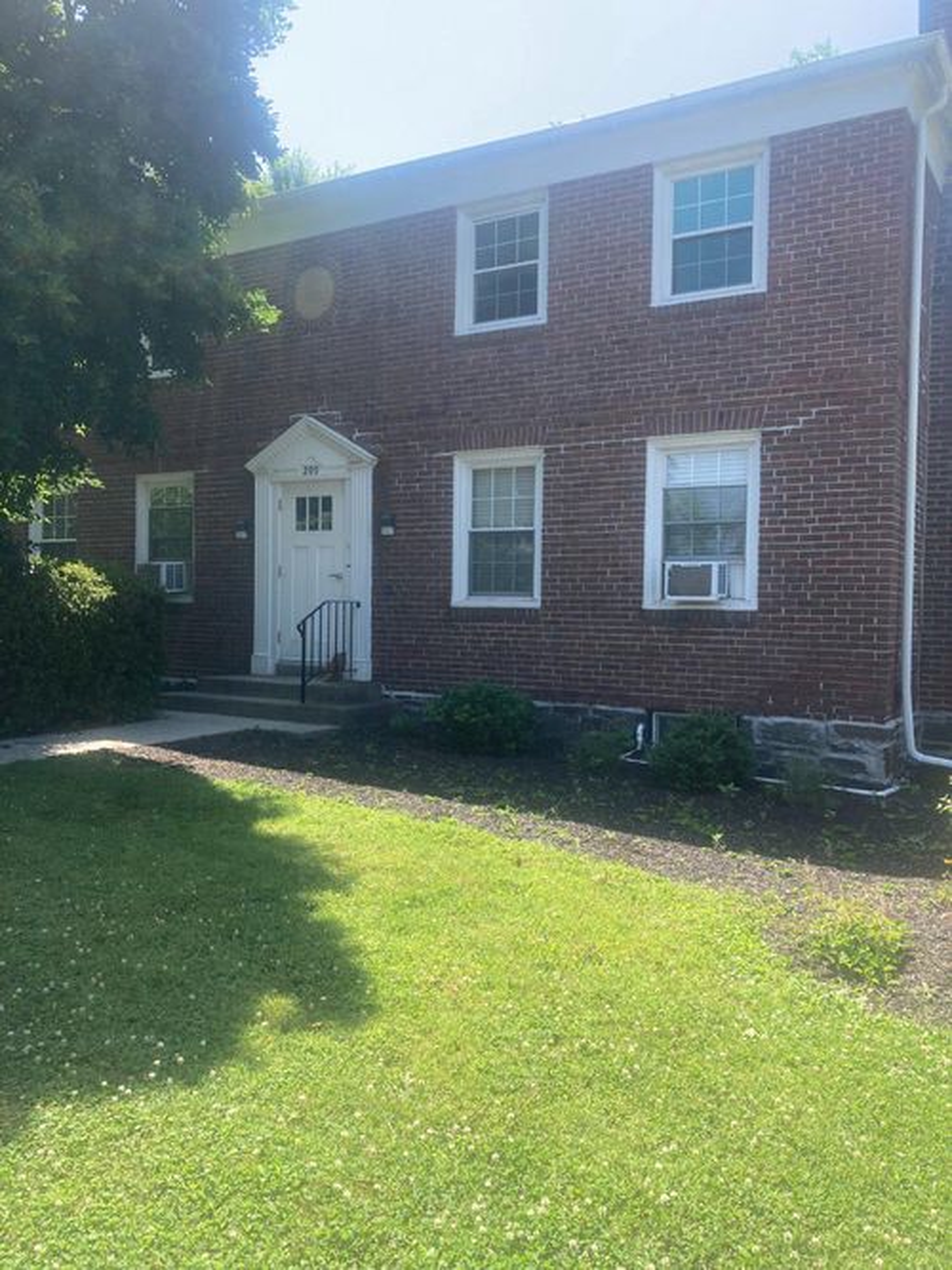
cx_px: 476
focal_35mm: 28
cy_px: 635
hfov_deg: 49.7
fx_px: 1027
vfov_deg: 63.5
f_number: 1.8
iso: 20
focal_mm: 3.99
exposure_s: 1/656
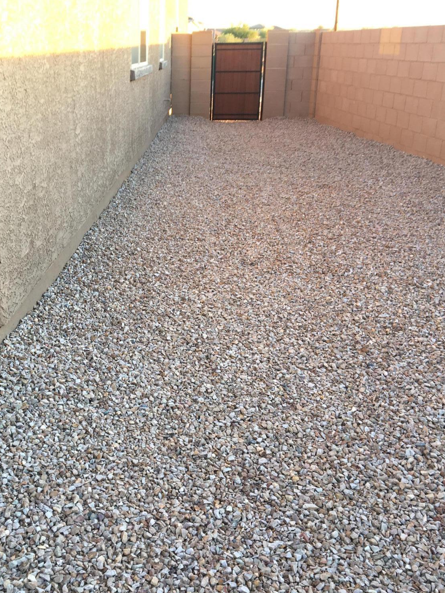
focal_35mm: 39
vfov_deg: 47.9
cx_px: 132
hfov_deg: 36.3
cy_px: 297
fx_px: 669
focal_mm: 4.15
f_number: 2.2
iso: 32
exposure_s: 1/60
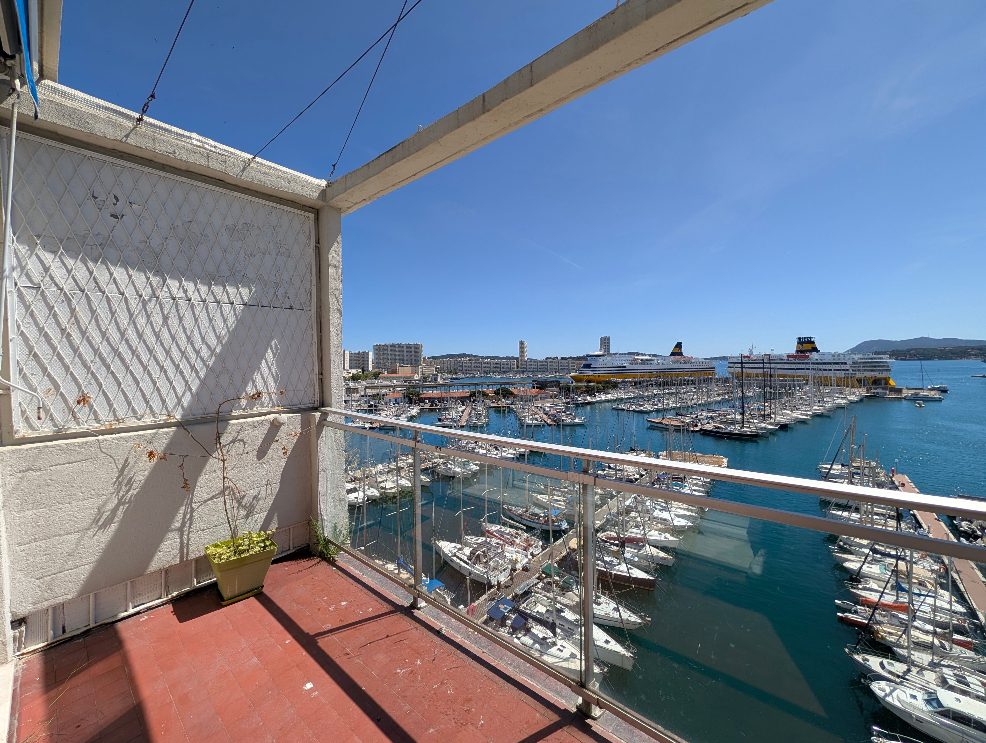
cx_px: 493
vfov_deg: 94.6
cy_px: 372
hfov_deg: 110.5
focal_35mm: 12
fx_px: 342
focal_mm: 2.02
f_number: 1.7
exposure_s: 1/3436
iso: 52
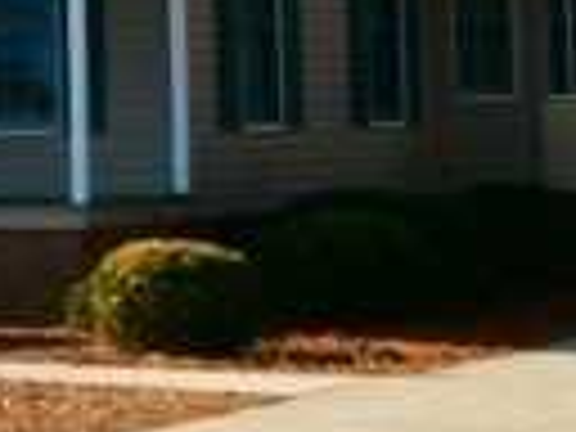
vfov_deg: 8.0
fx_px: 3045
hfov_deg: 10.5
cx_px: -270
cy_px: -79
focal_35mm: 183
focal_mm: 8.29
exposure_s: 1/500
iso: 100
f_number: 4.2
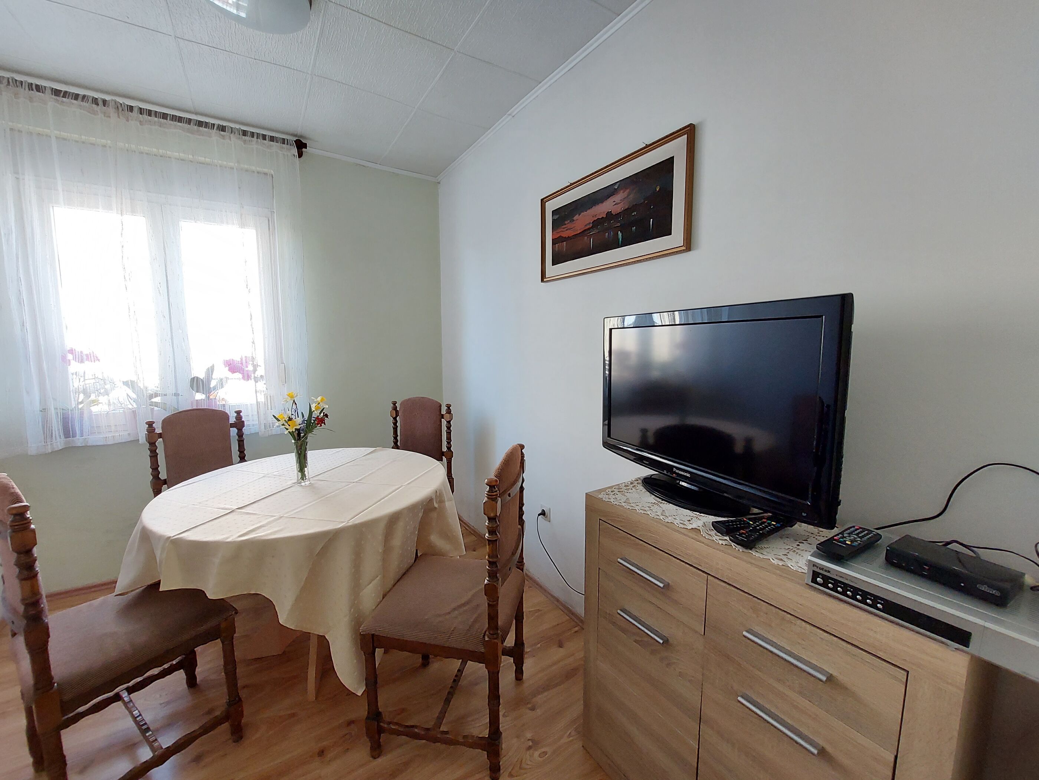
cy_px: 390
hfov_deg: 106.2
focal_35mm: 13
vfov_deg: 89.9
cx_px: 520
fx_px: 390
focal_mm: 1.74
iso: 125
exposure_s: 1/50
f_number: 2.2
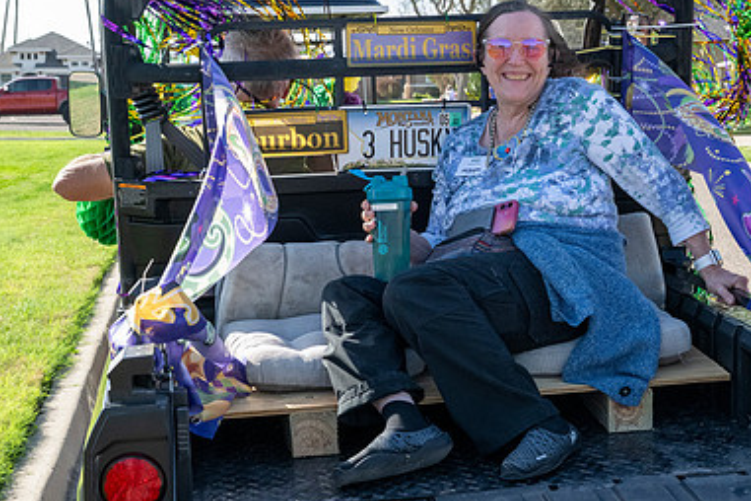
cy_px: 242
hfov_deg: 27.6
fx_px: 1523
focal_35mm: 73
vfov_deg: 18.7
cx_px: 461
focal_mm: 48
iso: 2800
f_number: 9
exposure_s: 1/1250
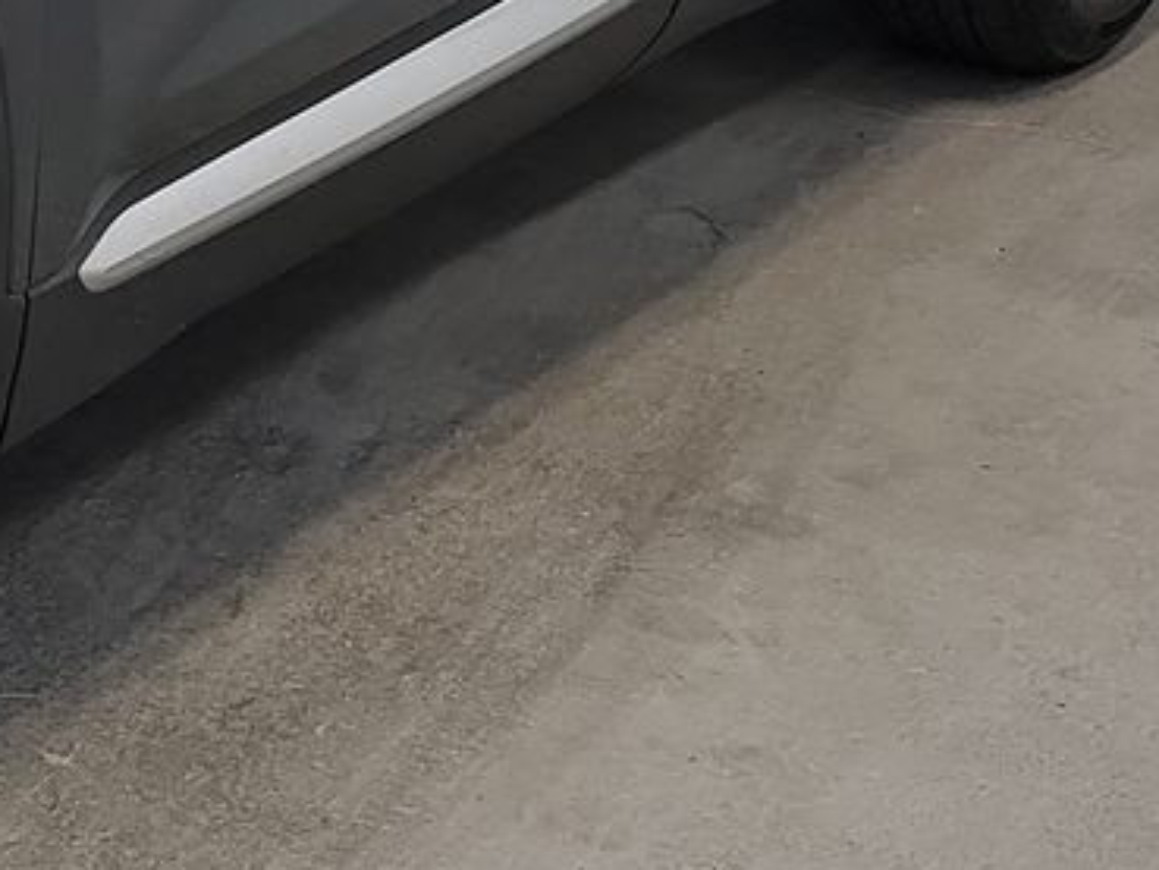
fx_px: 3483
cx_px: -719
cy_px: -229
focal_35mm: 104
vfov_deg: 13.7
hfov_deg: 16.7
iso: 124
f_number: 1.8
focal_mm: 6.7
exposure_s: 1/59
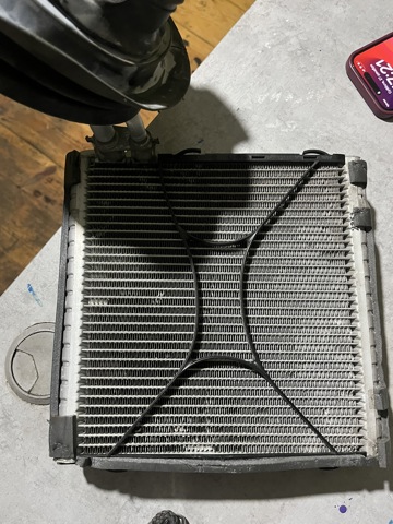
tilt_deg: -79.4
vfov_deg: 67.3
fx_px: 394
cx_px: 196
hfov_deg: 53.1
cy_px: 262
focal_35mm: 26
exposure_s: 1/53
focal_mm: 5.1
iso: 500
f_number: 1.6
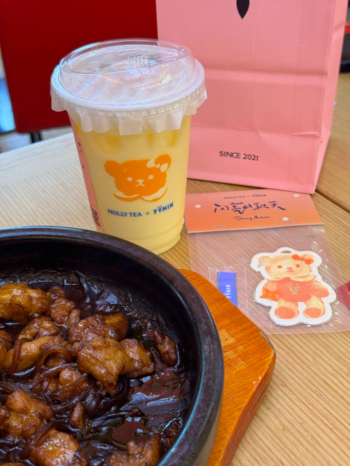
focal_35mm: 48
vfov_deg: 39.7
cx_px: 175
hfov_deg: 30.3
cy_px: 233
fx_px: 647
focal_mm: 6.76
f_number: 1.78
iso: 100
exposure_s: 1/50
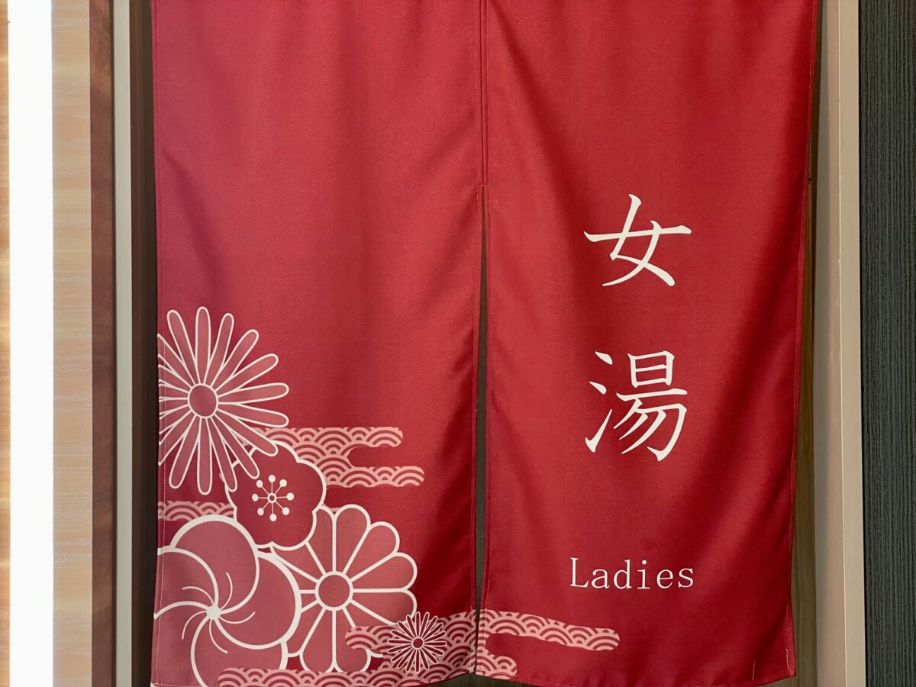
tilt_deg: +1.2
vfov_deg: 28.0
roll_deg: +0.6
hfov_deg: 36.8
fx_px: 1376
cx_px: 458
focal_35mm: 52
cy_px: 344
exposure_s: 1/120
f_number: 2
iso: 160
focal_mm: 6
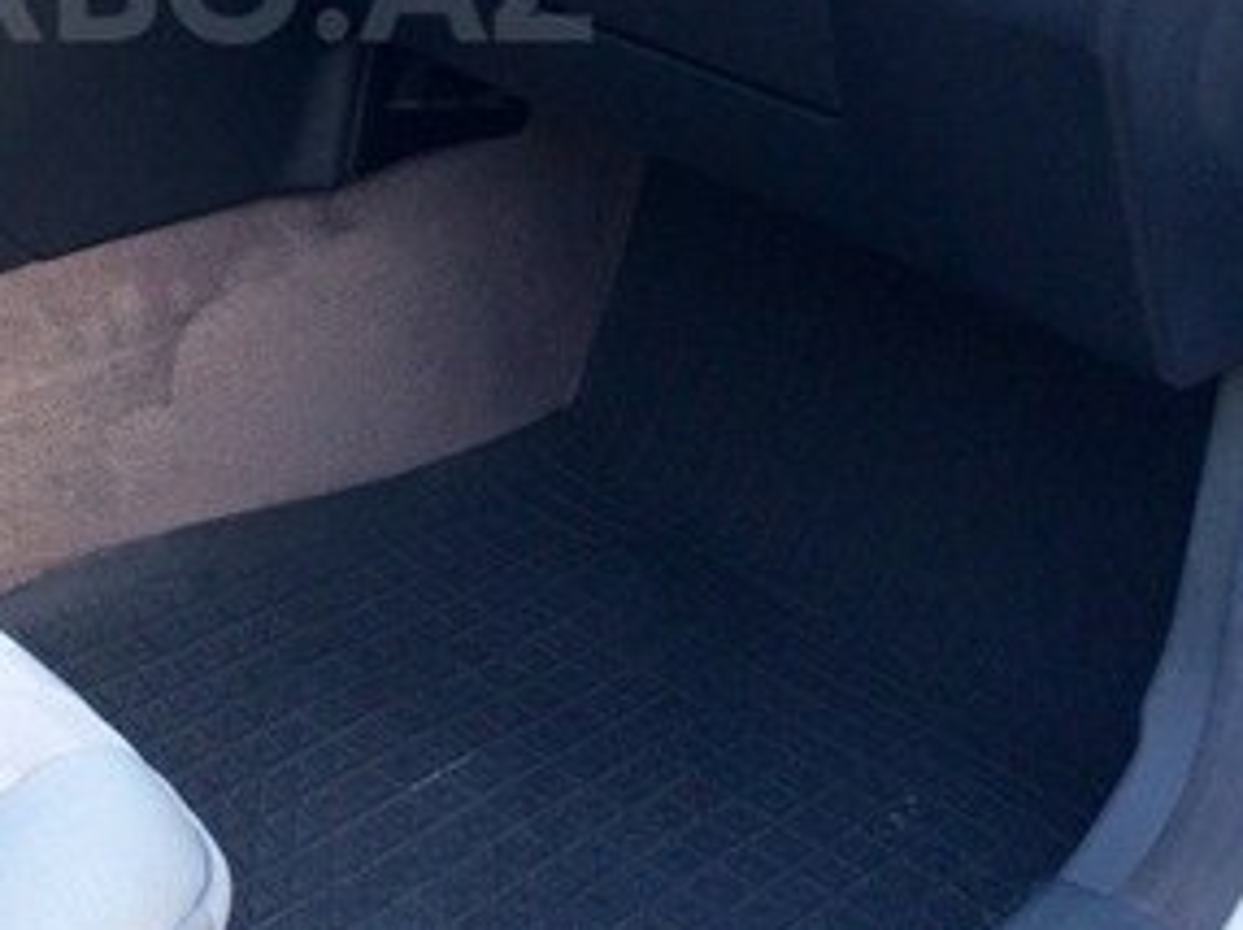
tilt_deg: -23.3
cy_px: -24
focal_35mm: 67
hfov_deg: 28.0
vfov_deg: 21.1
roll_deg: +0.9
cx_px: 148
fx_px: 2404
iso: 50
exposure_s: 1/33
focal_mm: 4.15
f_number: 2.2
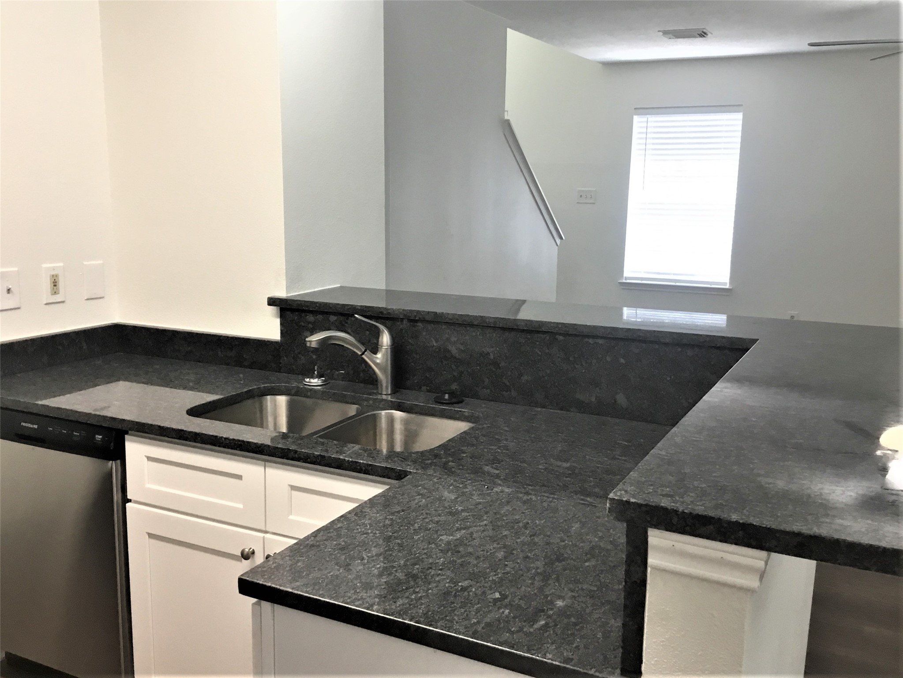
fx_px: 809
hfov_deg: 58.4
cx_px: 452
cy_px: 339
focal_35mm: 31
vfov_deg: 45.4
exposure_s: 1/30
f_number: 2.4
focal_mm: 3.3
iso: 64
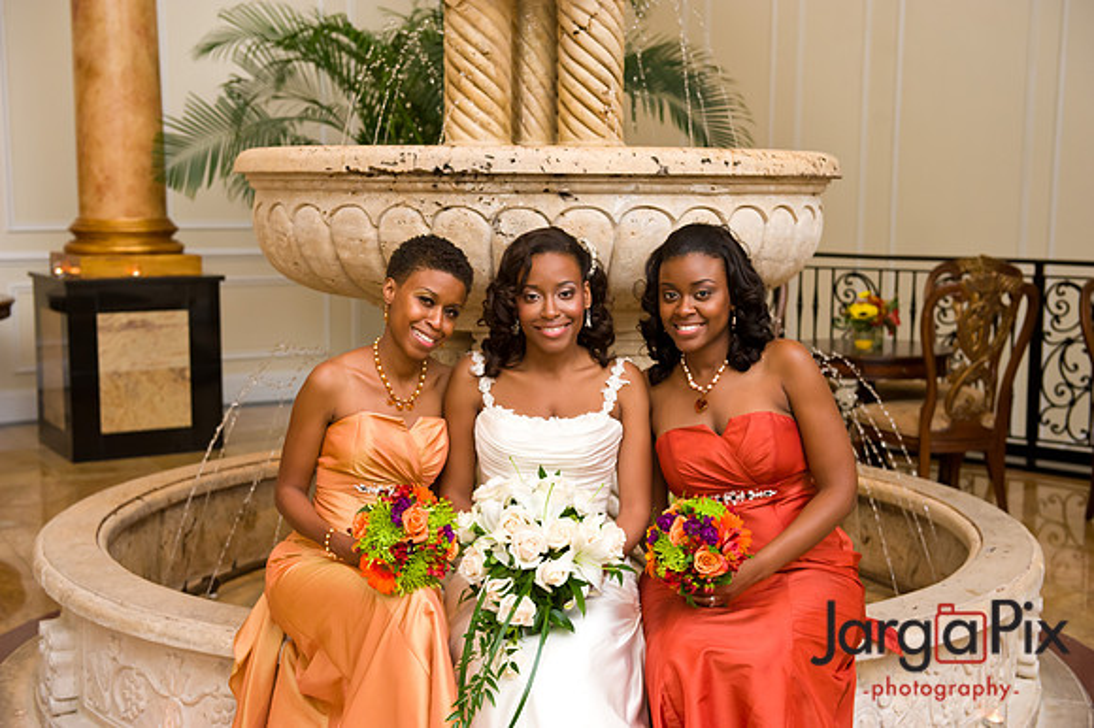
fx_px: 1519
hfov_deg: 39.6
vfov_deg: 27.0
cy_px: 364
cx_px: 547
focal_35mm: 50
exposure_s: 1/50
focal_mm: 50
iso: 1600
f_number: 4
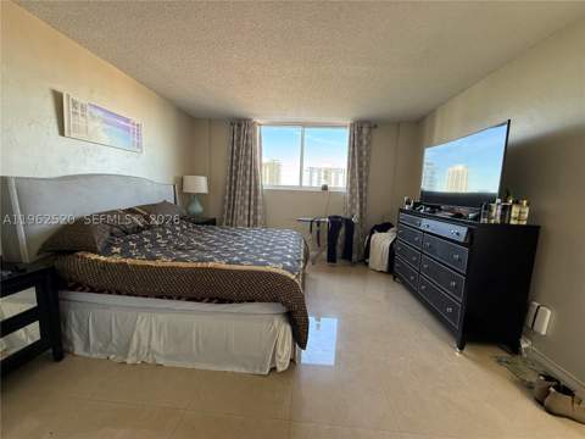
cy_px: 220
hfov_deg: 102.1
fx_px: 237
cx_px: 292
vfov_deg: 85.7
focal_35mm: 14
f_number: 2.2
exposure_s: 1/120
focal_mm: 2.22
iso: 250
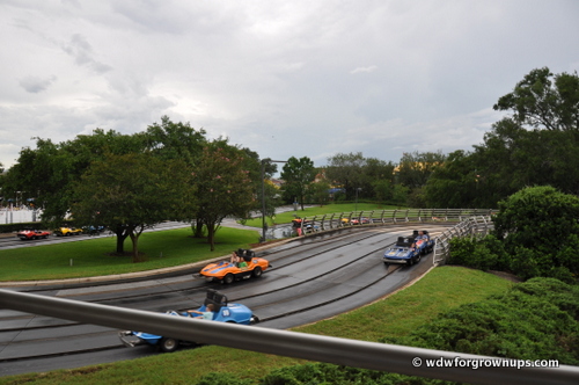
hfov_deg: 67.4
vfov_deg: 47.8
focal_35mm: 27
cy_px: 192
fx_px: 434
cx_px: 290
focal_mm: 18
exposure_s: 1/125
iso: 220
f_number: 5.6
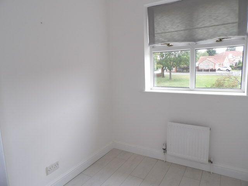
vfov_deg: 56.8
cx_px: 124
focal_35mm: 24
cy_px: 93
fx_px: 172
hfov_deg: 71.6
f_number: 3.2
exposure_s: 1/95
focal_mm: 4.3
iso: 100
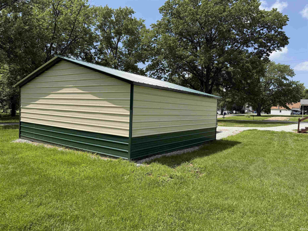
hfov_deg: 71.6
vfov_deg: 56.8
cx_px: 154
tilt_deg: -1.9
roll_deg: -2.7
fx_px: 214
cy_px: 116
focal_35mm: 24
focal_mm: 6.76
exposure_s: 1/4405
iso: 100
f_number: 1.78
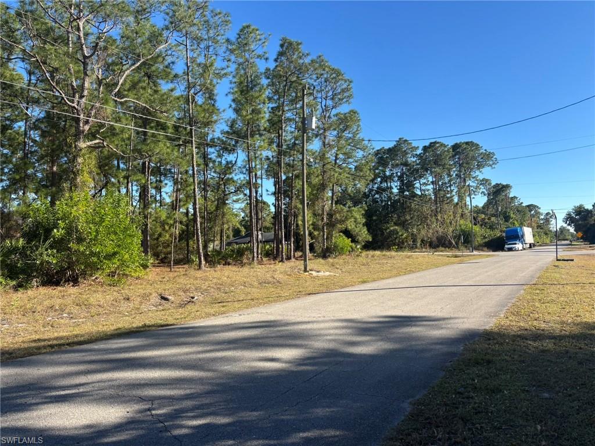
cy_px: 223
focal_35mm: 26
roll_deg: +1.3
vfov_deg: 53.1
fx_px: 447
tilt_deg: +3.3
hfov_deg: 67.3
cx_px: 298
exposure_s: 1/1695
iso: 50
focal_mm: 5.96
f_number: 1.6
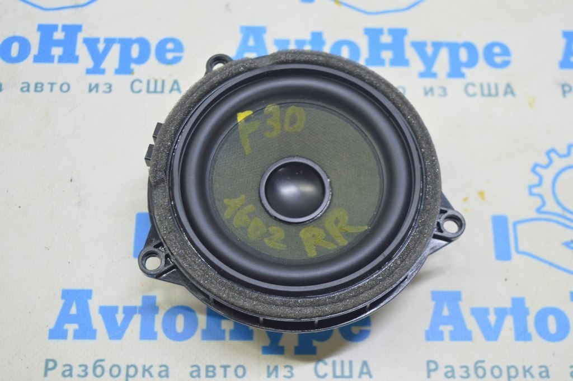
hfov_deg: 36.9
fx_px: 859
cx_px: 286
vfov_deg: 25.0
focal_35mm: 54
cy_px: 190
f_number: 5.6
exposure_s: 1/20
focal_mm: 36
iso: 400
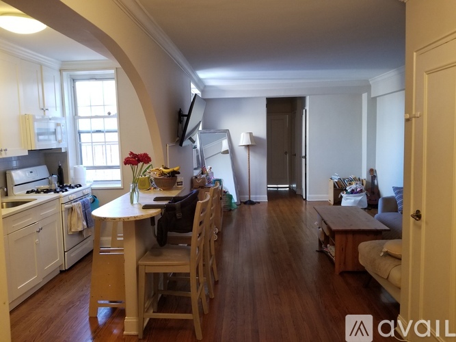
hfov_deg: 67.3
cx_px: 228
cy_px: 171
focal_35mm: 26
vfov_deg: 53.0
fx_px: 342
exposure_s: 1/30
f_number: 1.7
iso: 200
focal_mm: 4.25
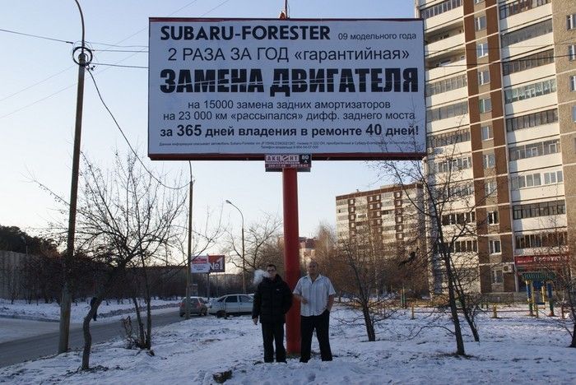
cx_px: 288
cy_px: 192
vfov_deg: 32.0
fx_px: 673
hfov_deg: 46.4
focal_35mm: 42
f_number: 11
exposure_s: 1/80
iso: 100
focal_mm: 28
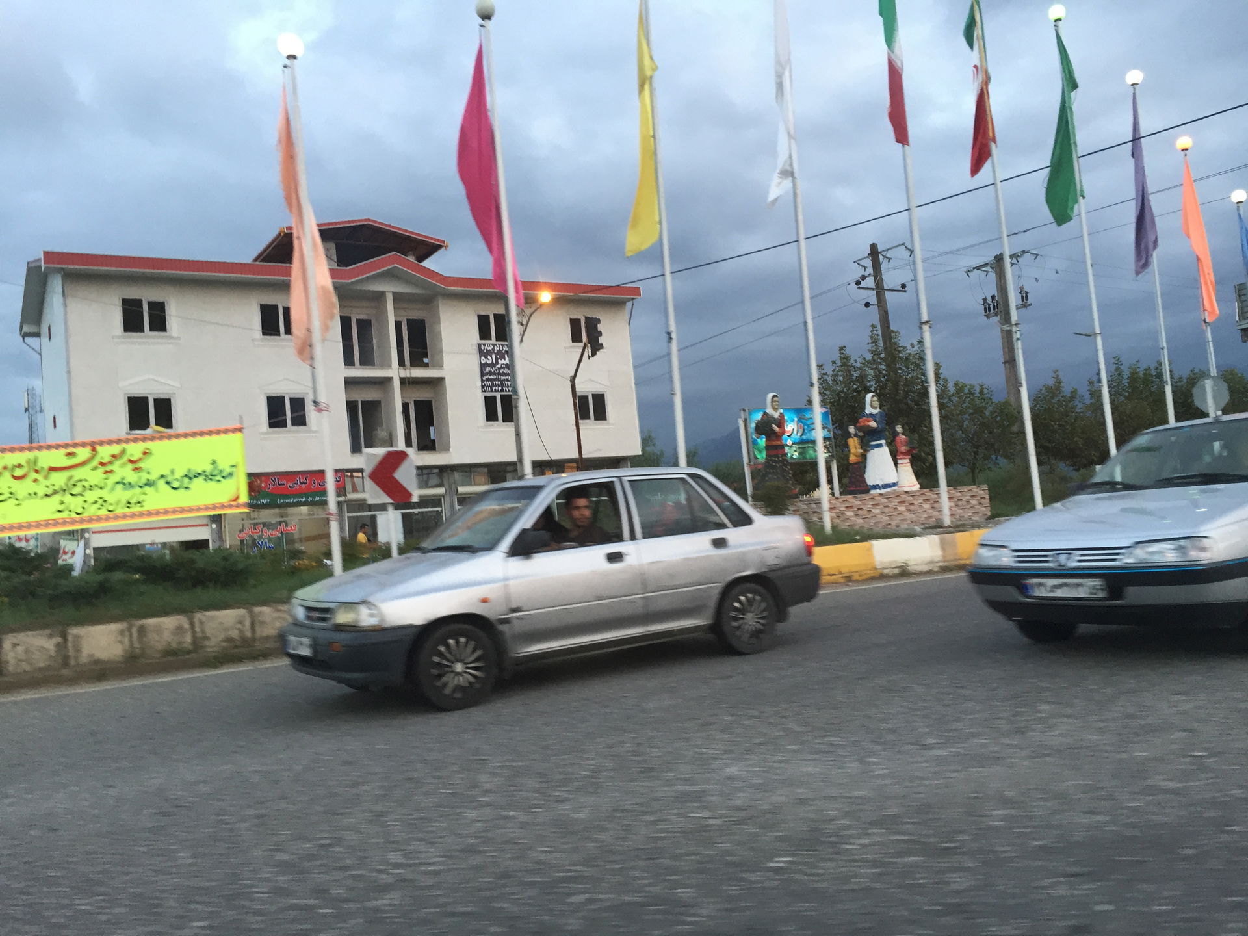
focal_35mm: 29
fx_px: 1046
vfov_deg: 48.2
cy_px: 468
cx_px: 624
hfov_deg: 61.7
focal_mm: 4.15
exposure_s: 1/30
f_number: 2.2
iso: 32
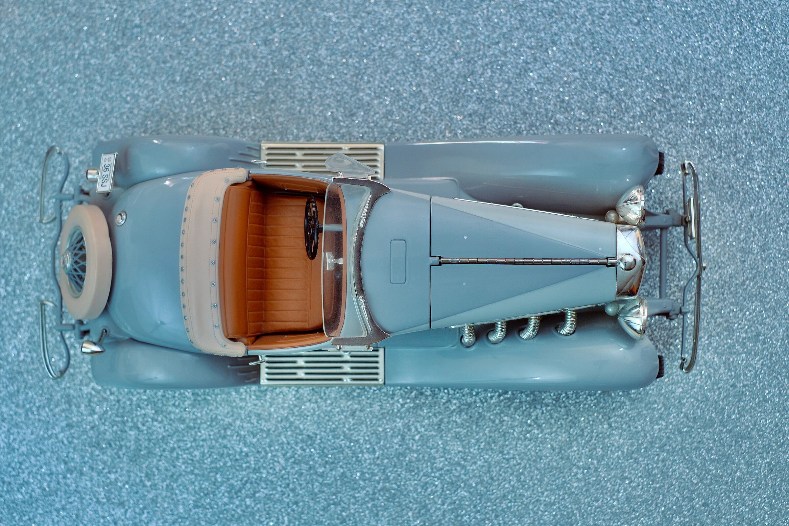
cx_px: 394
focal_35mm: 53
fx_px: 1161
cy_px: 263
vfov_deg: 25.5
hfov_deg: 37.5
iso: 640
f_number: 4
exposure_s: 1/56
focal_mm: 35
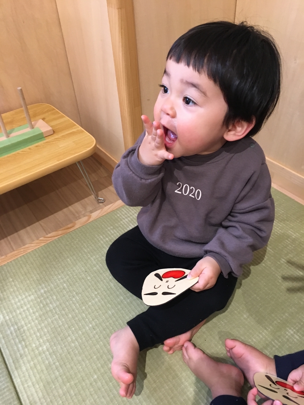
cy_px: 202
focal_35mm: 29
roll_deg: +2.5
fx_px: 340
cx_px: 152
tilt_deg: -41.9
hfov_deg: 48.2
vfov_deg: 61.7
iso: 125
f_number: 2.2
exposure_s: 1/30
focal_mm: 4.15
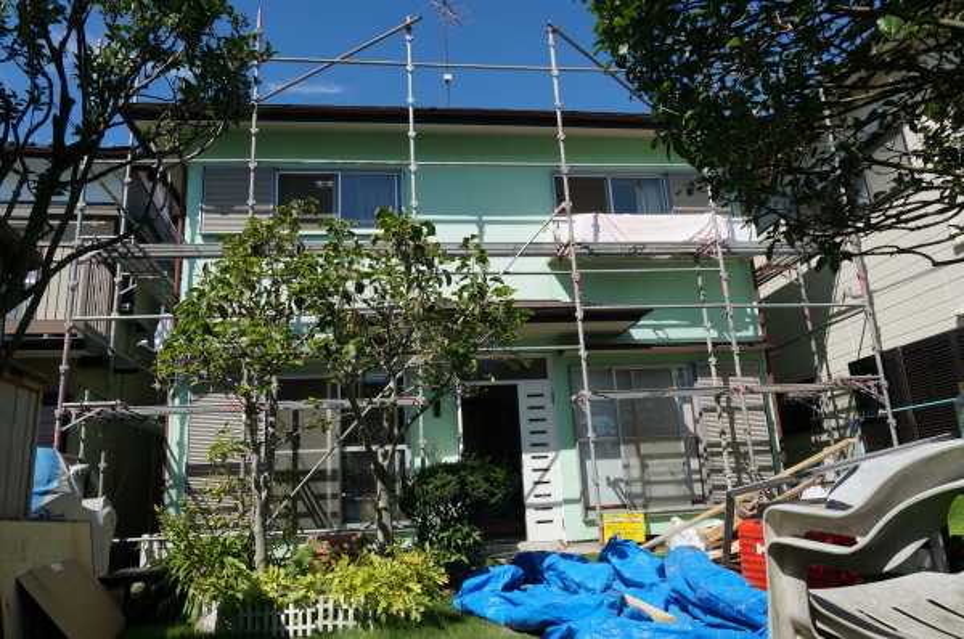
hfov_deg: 67.5
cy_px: 320
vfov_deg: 47.8
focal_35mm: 27
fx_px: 722
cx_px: 482
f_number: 8
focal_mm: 18
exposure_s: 1/320
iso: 100
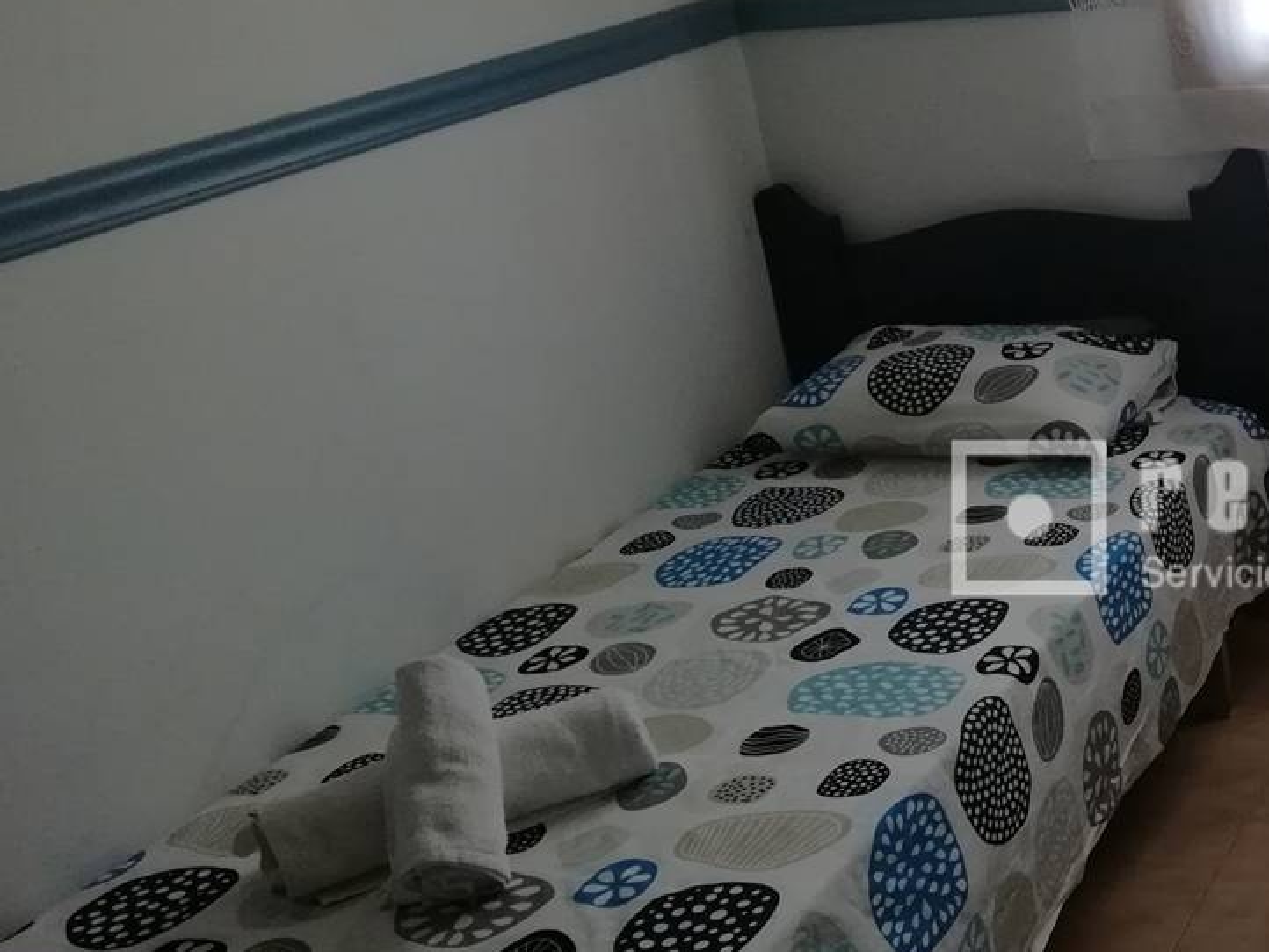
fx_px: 1980
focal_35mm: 54
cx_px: 1262
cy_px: 521
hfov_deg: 32.7
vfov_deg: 27.0
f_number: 2.2
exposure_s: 1/50
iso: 100
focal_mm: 3.21
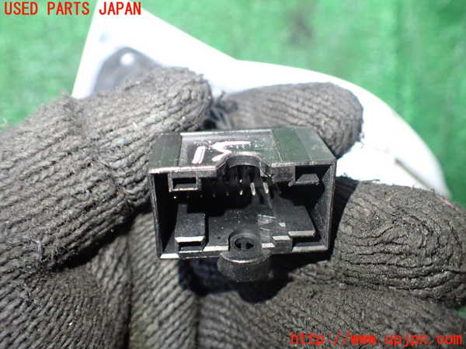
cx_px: 233
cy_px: 174
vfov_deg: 46.8
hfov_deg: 60.0
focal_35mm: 30
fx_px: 404
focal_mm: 5.4
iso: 800
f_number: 2.3
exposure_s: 1/40
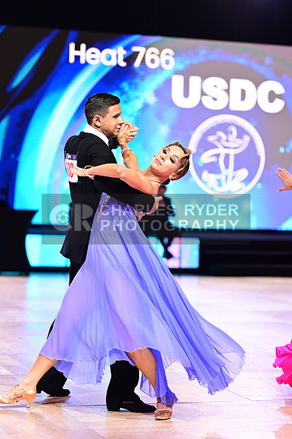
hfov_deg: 13.9
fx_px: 1194
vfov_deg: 20.8
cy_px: 220
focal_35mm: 98
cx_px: 146
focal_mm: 98
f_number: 2.8
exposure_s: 1/400
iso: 1600
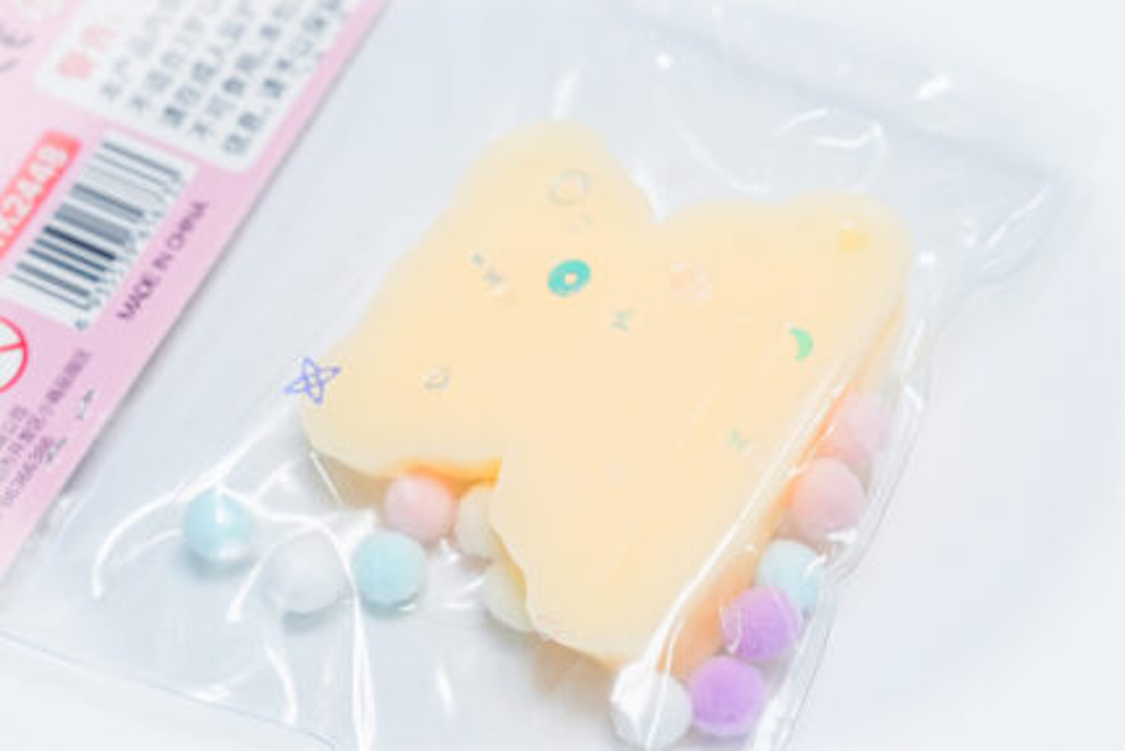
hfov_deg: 19.4
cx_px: 562
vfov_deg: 13.1
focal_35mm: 105
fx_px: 3282
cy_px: 376
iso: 3200
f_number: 5
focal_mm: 70
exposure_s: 1/640
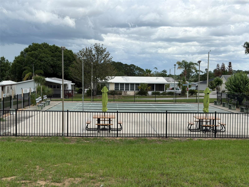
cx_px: 124
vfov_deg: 30.3
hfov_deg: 39.7
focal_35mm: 48
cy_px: 94
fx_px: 345
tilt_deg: -4.1
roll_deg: -0.5
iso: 80
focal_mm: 6.76
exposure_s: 1/7143
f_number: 1.78
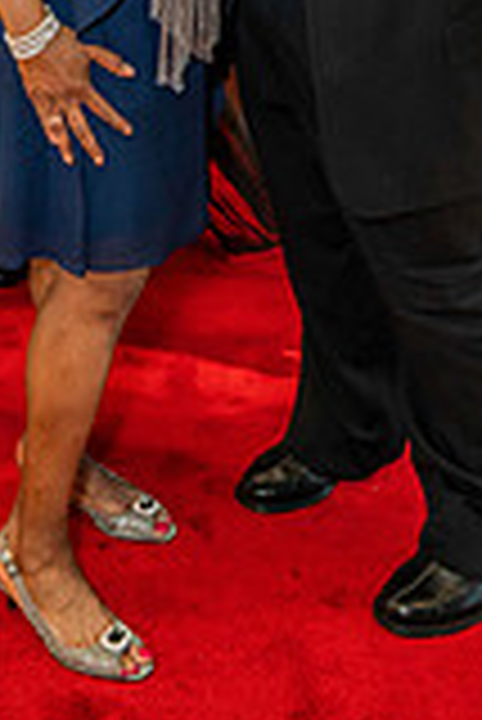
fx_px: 1523
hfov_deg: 17.9
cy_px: -256
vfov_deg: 23.1
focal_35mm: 76
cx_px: 117
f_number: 3.5
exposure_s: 1/125
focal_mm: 27
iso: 2000
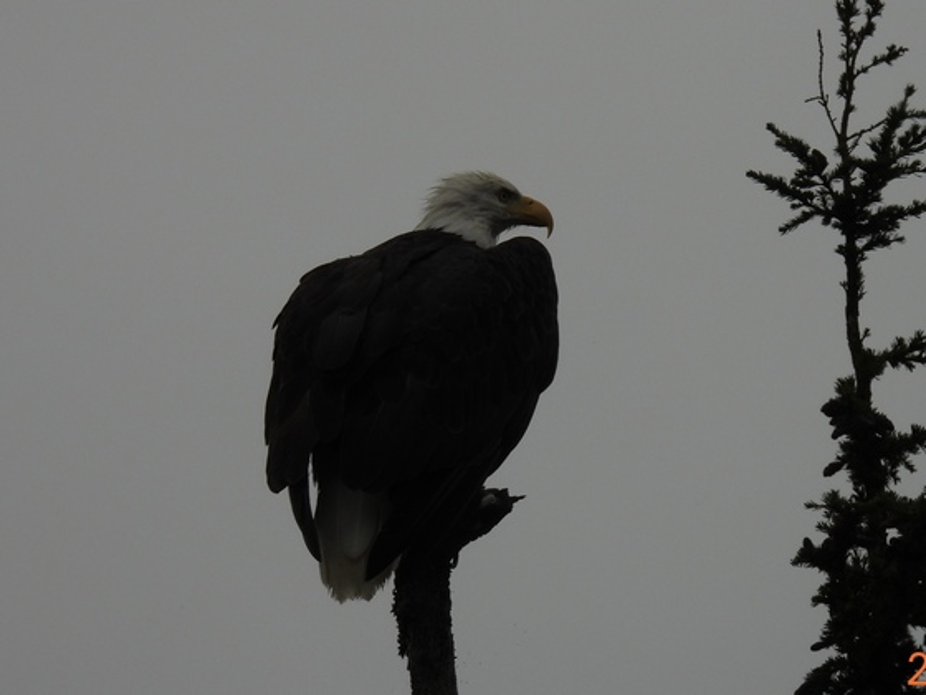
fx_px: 21401
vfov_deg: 1.9
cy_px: 348
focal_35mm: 800
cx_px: 463
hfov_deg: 2.5
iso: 100
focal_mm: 143
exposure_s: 1/250
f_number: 5.6
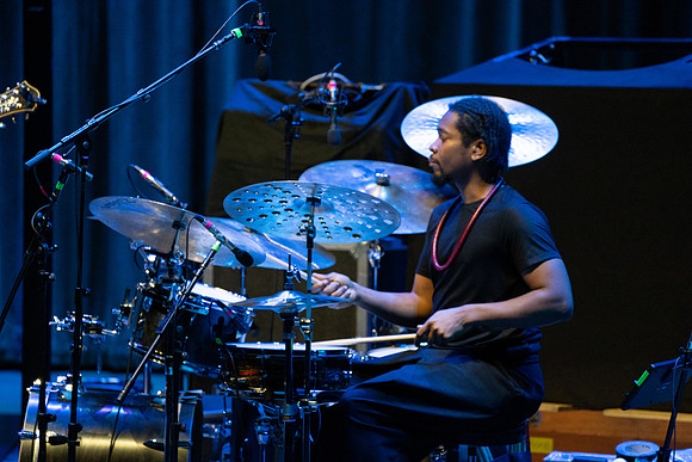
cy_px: 231
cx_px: 346
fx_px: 7633
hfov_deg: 5.2
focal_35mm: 397
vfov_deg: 3.5
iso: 3200
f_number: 7.1
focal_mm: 397
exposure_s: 1/320
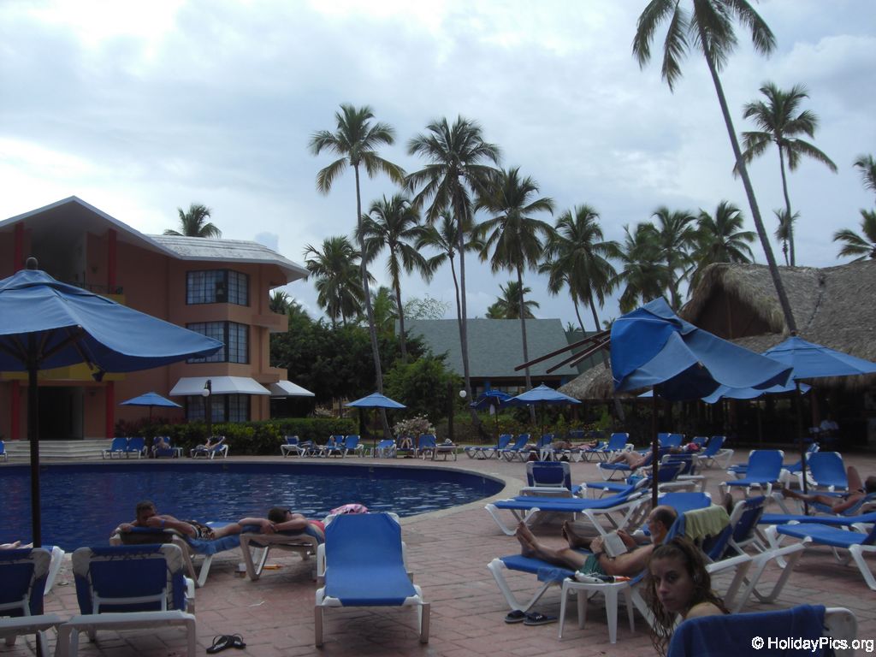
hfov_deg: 49.0
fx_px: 962
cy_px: 328
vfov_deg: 37.7
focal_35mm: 38
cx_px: 438
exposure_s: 1/640
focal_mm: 6.2
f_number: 2.7
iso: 64
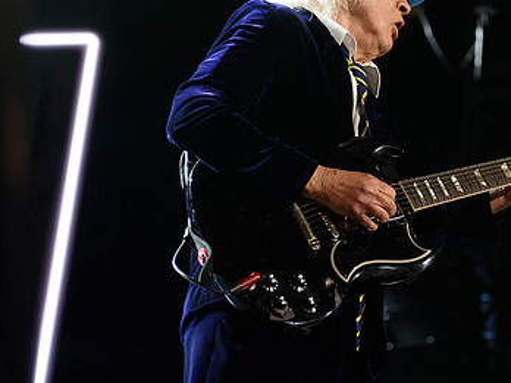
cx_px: 441
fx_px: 1786
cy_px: 130
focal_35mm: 121
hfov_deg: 16.1
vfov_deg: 12.2
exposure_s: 1/500
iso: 2500
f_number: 4
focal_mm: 70
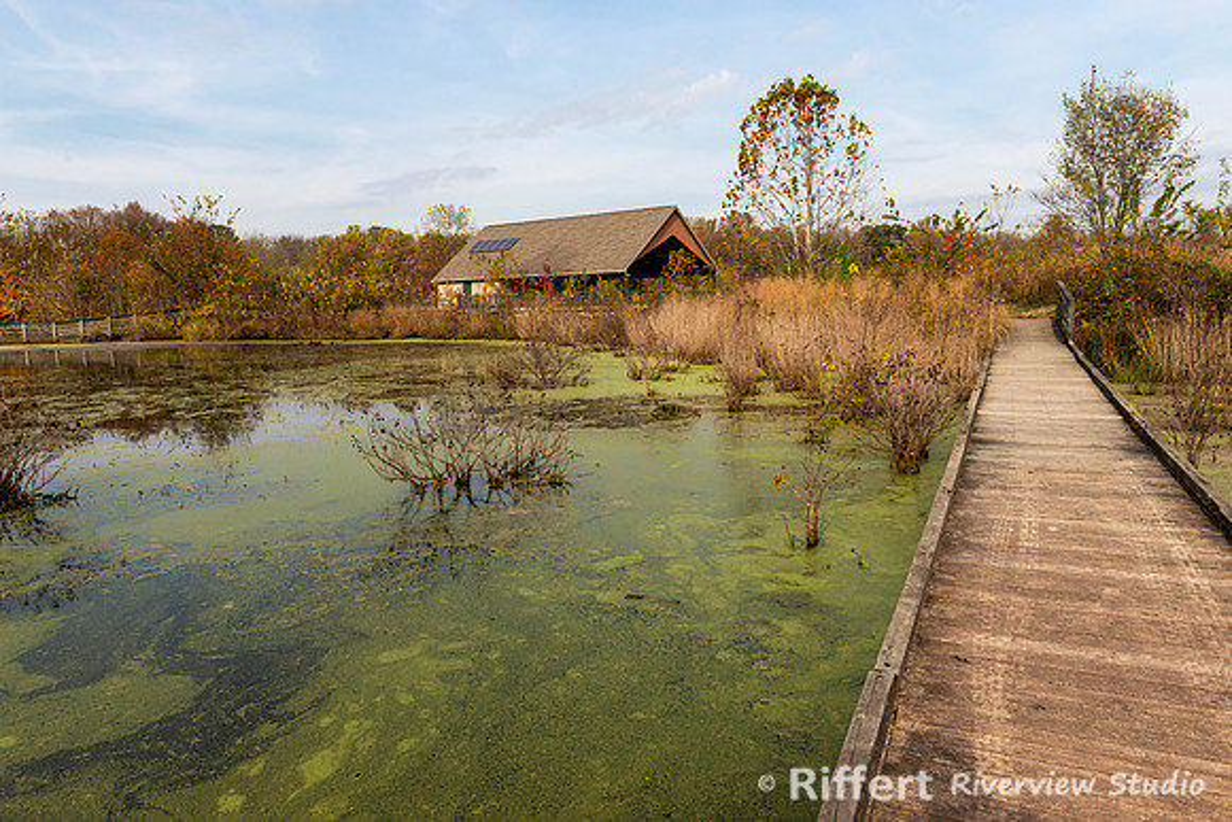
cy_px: 411
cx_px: 616
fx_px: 821
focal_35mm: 24
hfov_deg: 73.7
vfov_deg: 53.2
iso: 400
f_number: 9
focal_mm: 24
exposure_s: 1/800
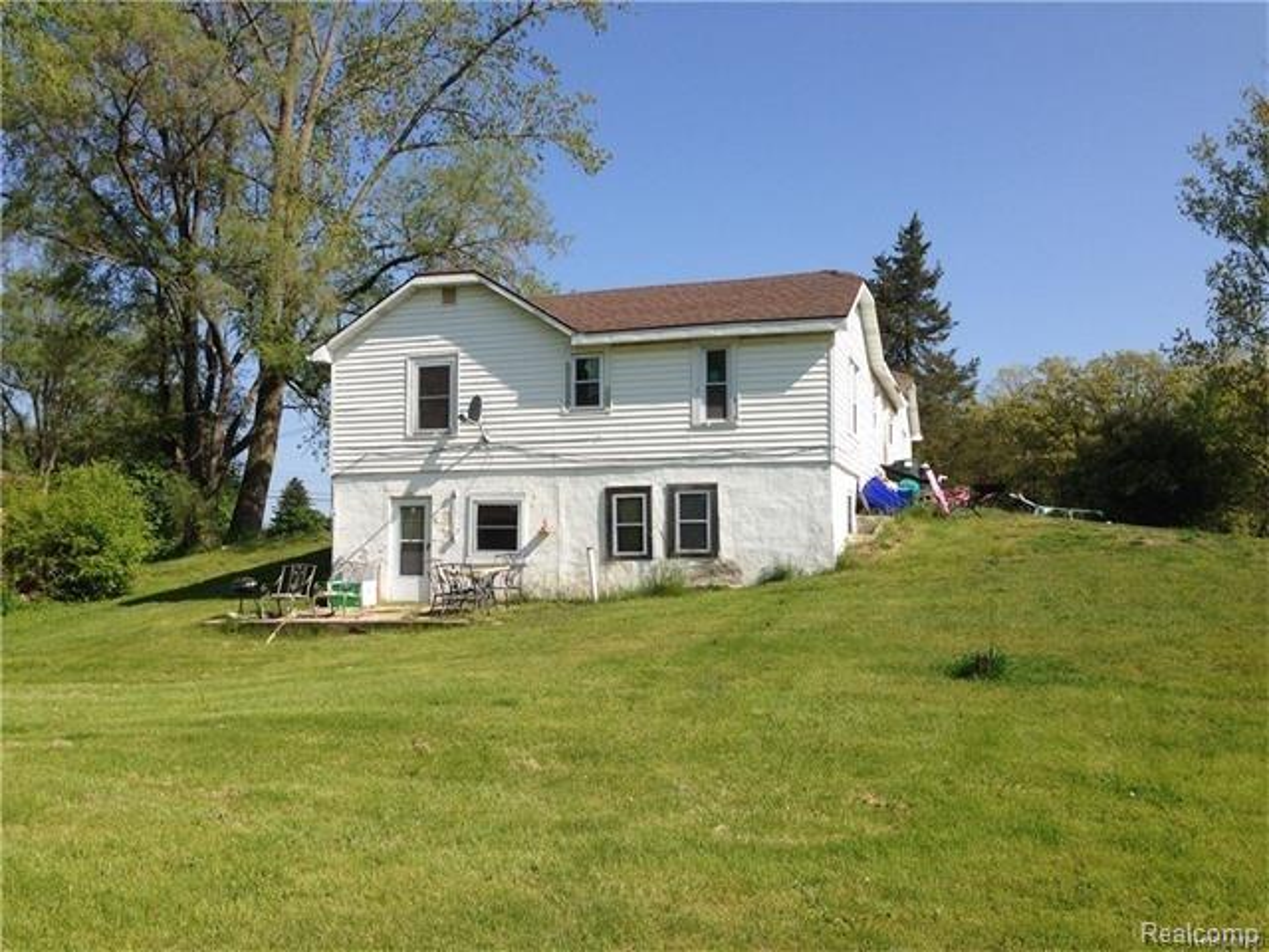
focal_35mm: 33
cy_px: 476
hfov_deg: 55.4
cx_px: 634
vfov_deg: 42.9
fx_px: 1210
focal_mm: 4.12
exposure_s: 1/1642
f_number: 2.4
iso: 50
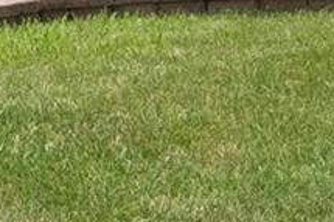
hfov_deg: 7.7
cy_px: -578
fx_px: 2206
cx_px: -606
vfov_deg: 5.3
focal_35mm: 238
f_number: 8
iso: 400
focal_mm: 16
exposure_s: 1/640
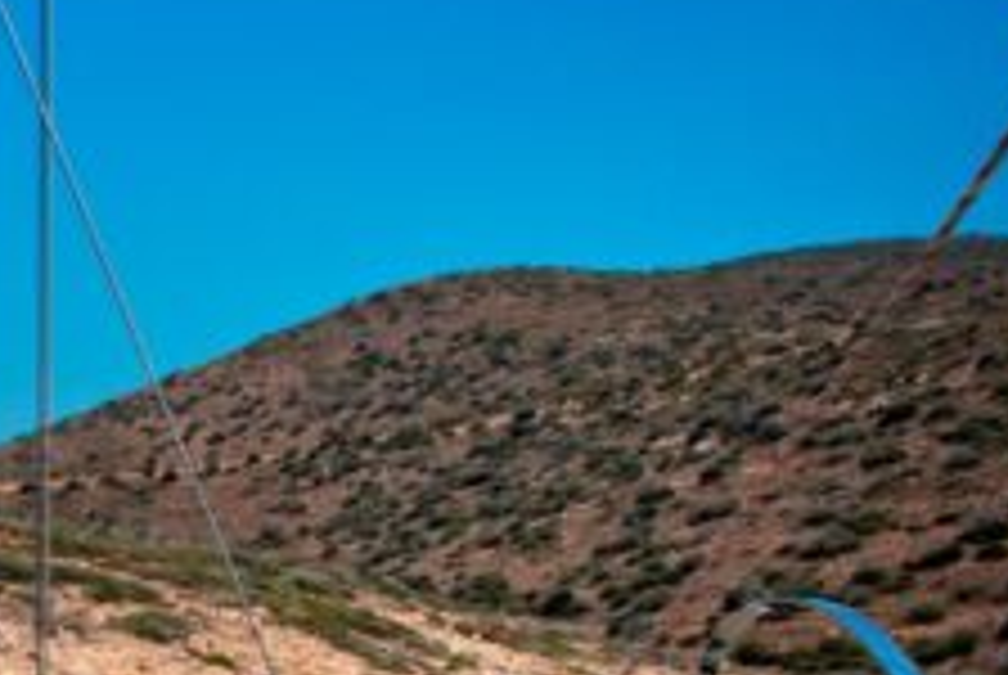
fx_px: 1822
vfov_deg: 19.8
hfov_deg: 24.1
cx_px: -513
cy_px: 796
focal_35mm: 65
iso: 160
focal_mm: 19
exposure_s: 1/160
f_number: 16
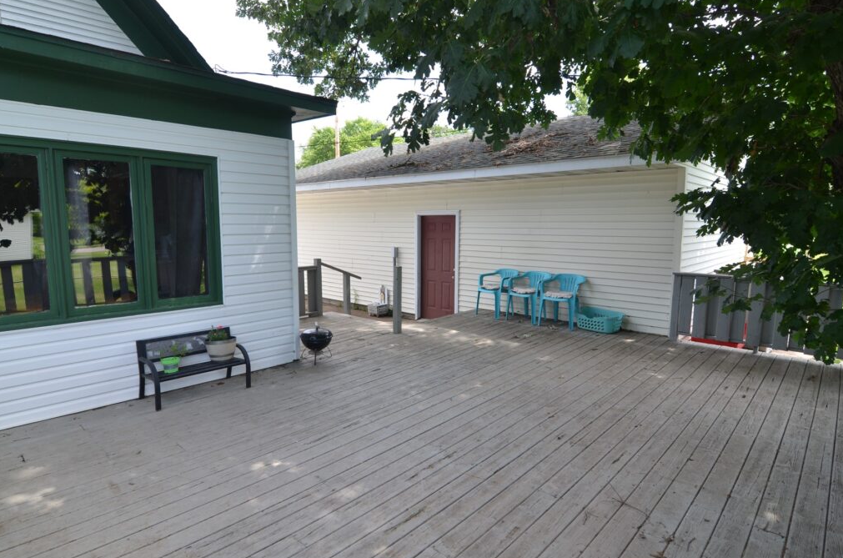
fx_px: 458
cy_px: 282
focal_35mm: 20
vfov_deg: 62.7
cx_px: 404
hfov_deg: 85.2
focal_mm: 11
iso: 200
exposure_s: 1/125
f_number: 5.6
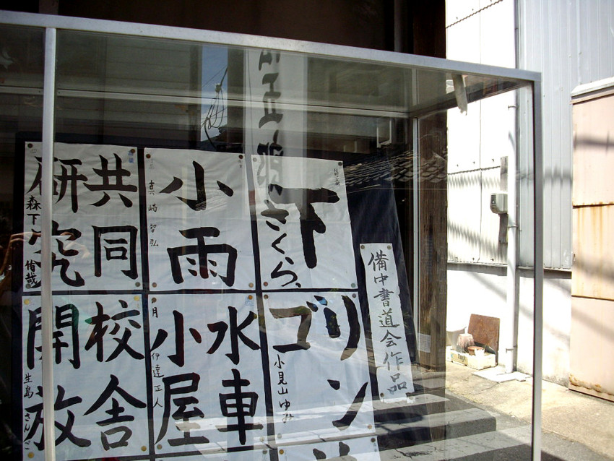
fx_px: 656
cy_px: 230
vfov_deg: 38.7
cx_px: 307
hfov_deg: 50.1
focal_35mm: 37
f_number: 2.8
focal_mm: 6.2
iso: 80
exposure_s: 1/400
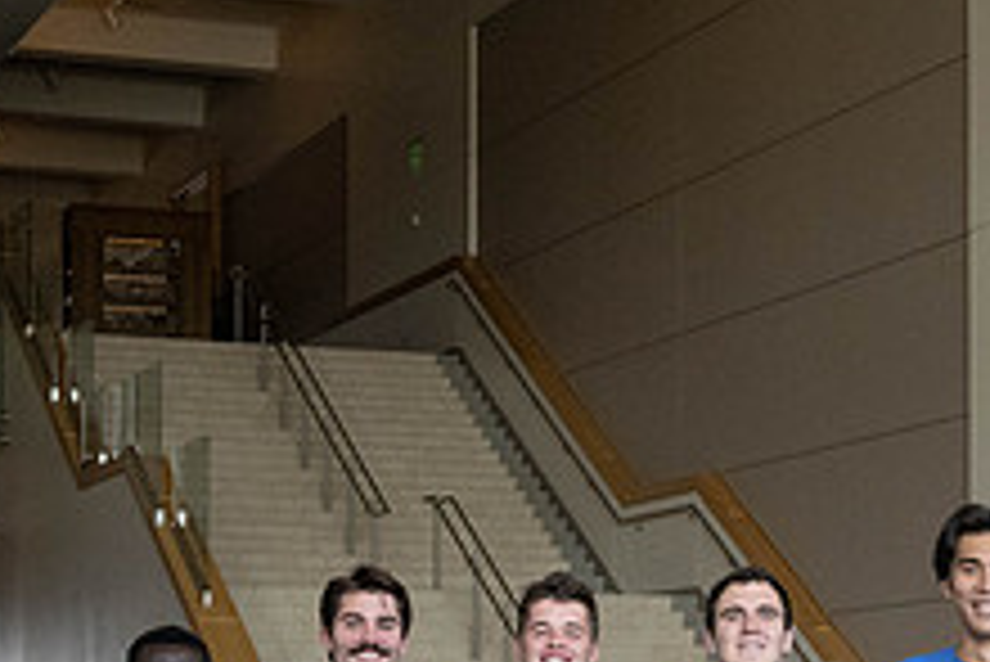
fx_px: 3275
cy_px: 695
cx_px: 980
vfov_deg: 11.4
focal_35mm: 119
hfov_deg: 16.8
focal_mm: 37
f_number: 8
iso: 3200
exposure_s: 1/320
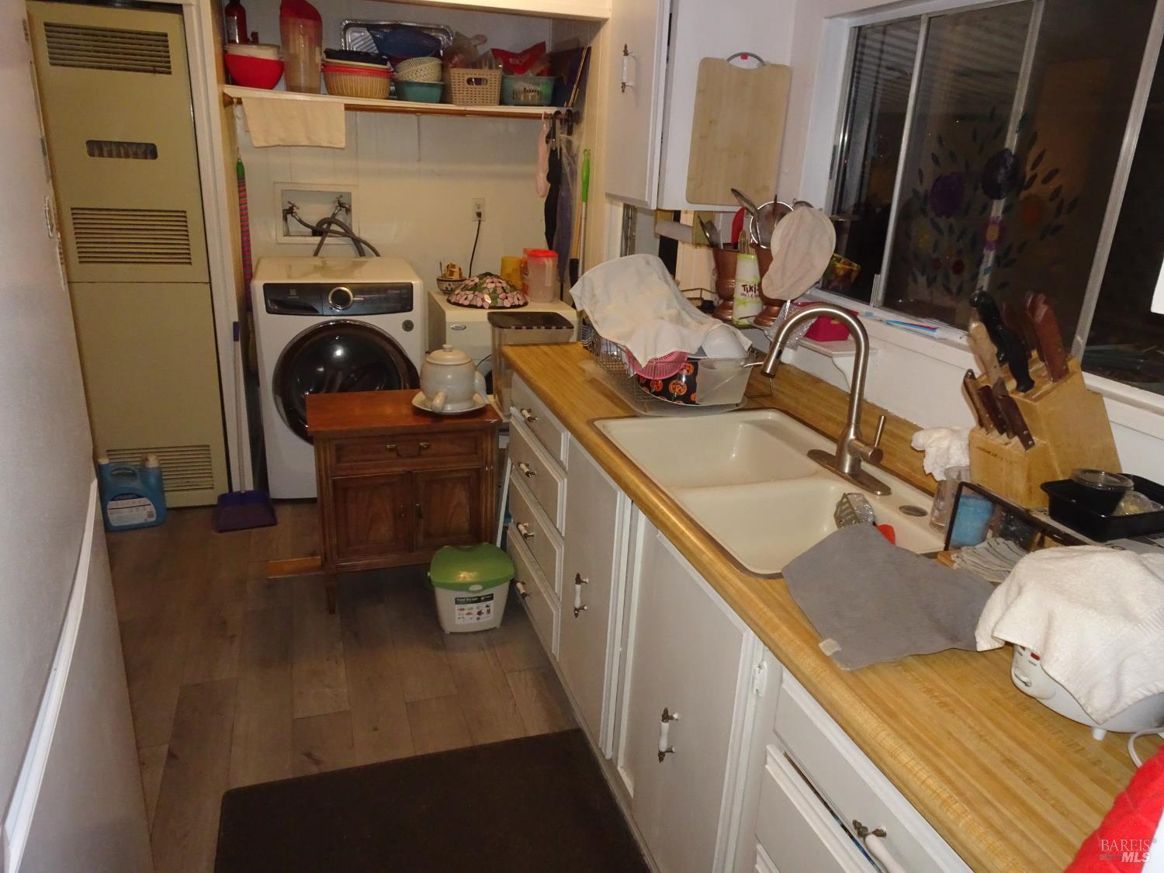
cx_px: 582
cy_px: 436
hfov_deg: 71.6
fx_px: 807
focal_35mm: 24
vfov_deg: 56.8
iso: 500
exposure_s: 1/30
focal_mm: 4.1
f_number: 3.5
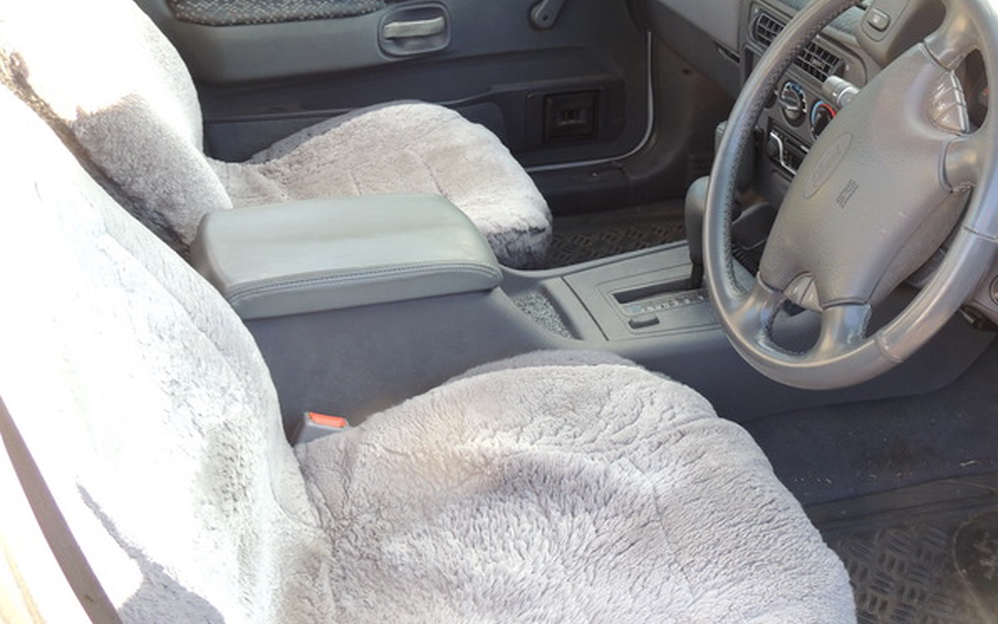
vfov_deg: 27.2
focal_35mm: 47
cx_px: 644
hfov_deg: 42.2
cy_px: 200
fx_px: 1278
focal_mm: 5.8
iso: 180
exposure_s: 1/50
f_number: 3.2
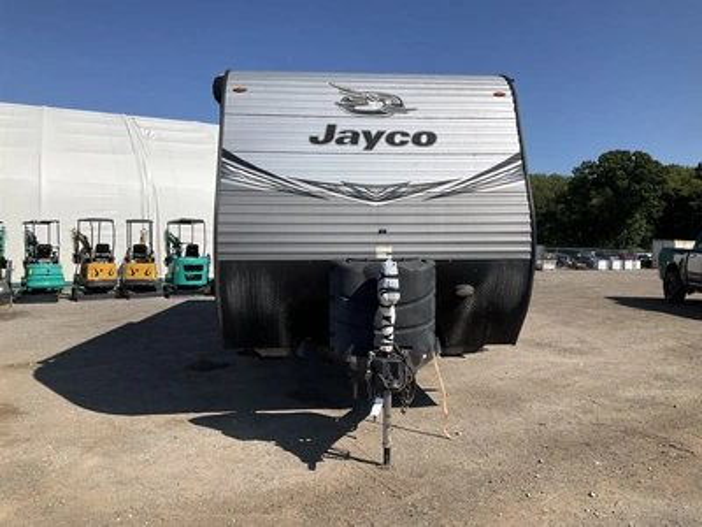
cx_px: 351
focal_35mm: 29
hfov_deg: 61.7
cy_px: 264
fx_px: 588
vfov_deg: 48.2
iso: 25
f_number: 1.8
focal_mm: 3
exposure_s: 1/2959
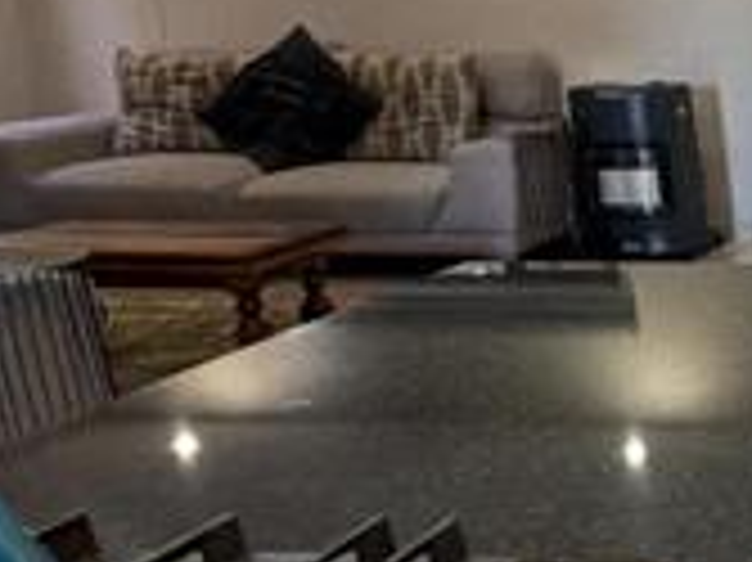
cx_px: 1283
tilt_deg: -14.3
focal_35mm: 67
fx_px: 1454
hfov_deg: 21.4
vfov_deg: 21.9
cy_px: 310
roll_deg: +0.4
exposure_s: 1/100
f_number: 2.2
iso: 500
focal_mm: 2.22
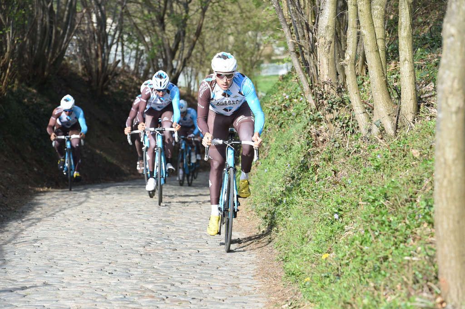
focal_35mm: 165
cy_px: 154
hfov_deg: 12.5
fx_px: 2129
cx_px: 232
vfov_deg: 8.3
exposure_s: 1/1000
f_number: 8
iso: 1250
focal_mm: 165
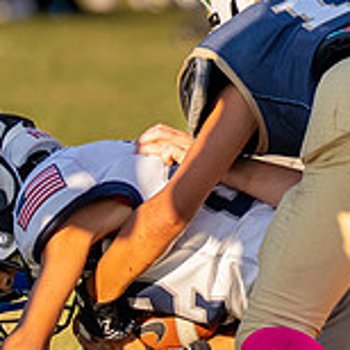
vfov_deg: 1.1
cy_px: 3
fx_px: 17559
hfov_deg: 1.1
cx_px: 586
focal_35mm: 1535
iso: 400
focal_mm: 200
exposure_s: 1/4000
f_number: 2.8
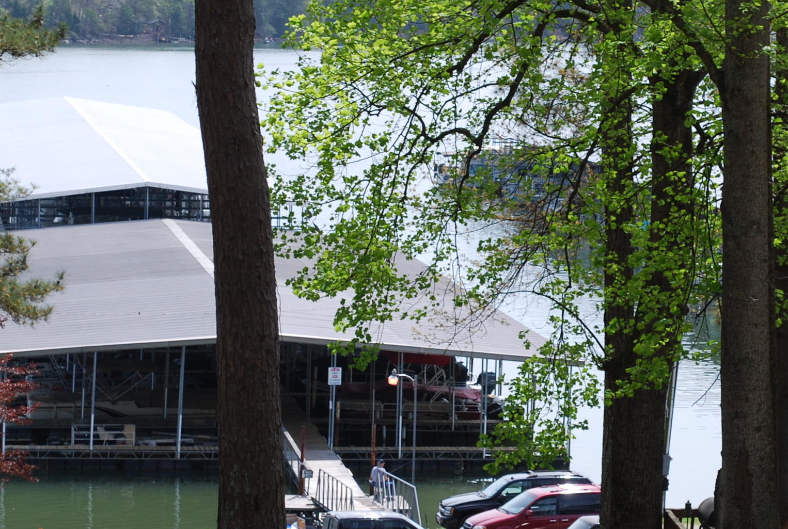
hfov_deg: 13.8
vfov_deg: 9.3
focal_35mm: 148
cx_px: 537
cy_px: 35
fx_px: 3247
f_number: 8
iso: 100
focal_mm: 52
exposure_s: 1/160
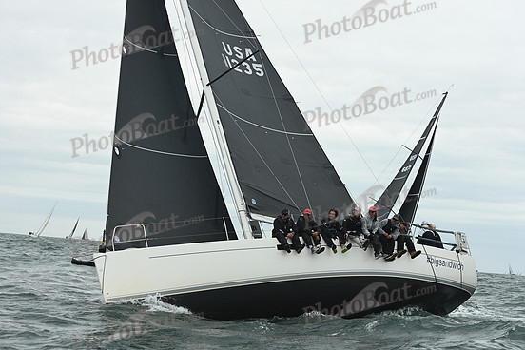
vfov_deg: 16.7
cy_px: 169
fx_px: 1196
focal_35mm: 82
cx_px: 254
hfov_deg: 24.8
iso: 400
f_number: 6.3
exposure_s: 1/800
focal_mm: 78
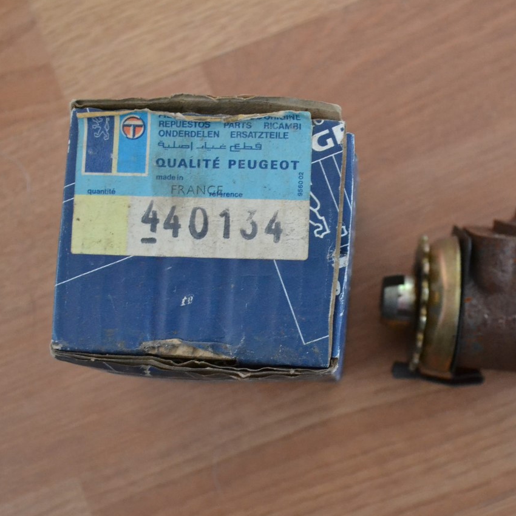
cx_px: 339
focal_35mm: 81
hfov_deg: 21.3
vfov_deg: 21.4
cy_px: 257
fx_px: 1366
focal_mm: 40
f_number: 5.3
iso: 3200
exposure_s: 1/15
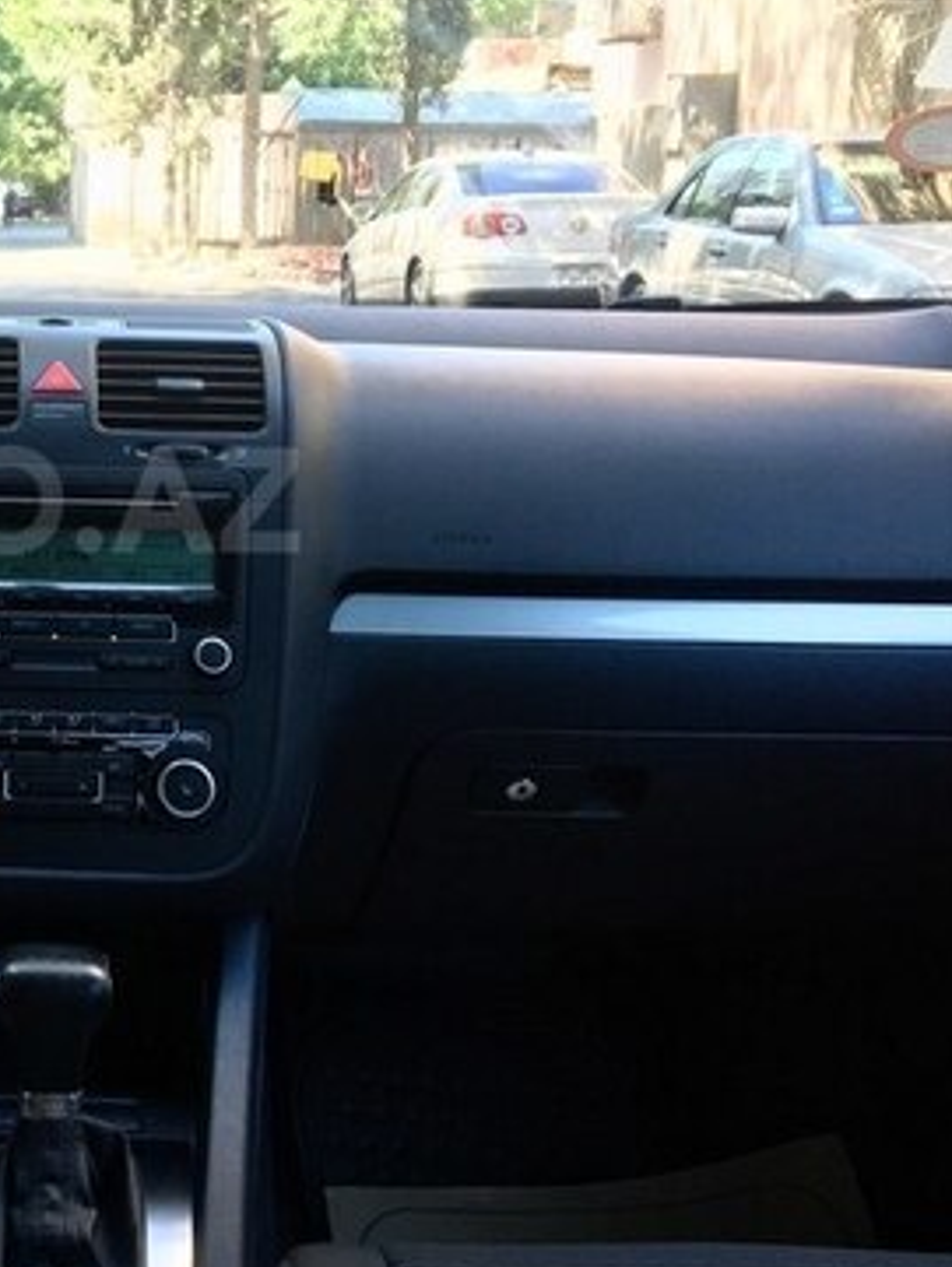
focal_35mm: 53
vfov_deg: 36.0
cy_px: 500
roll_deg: -1.2
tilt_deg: -8.7
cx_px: -60
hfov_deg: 25.8
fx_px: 1942
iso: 40
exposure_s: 1/100
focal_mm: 4.15
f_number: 2.2
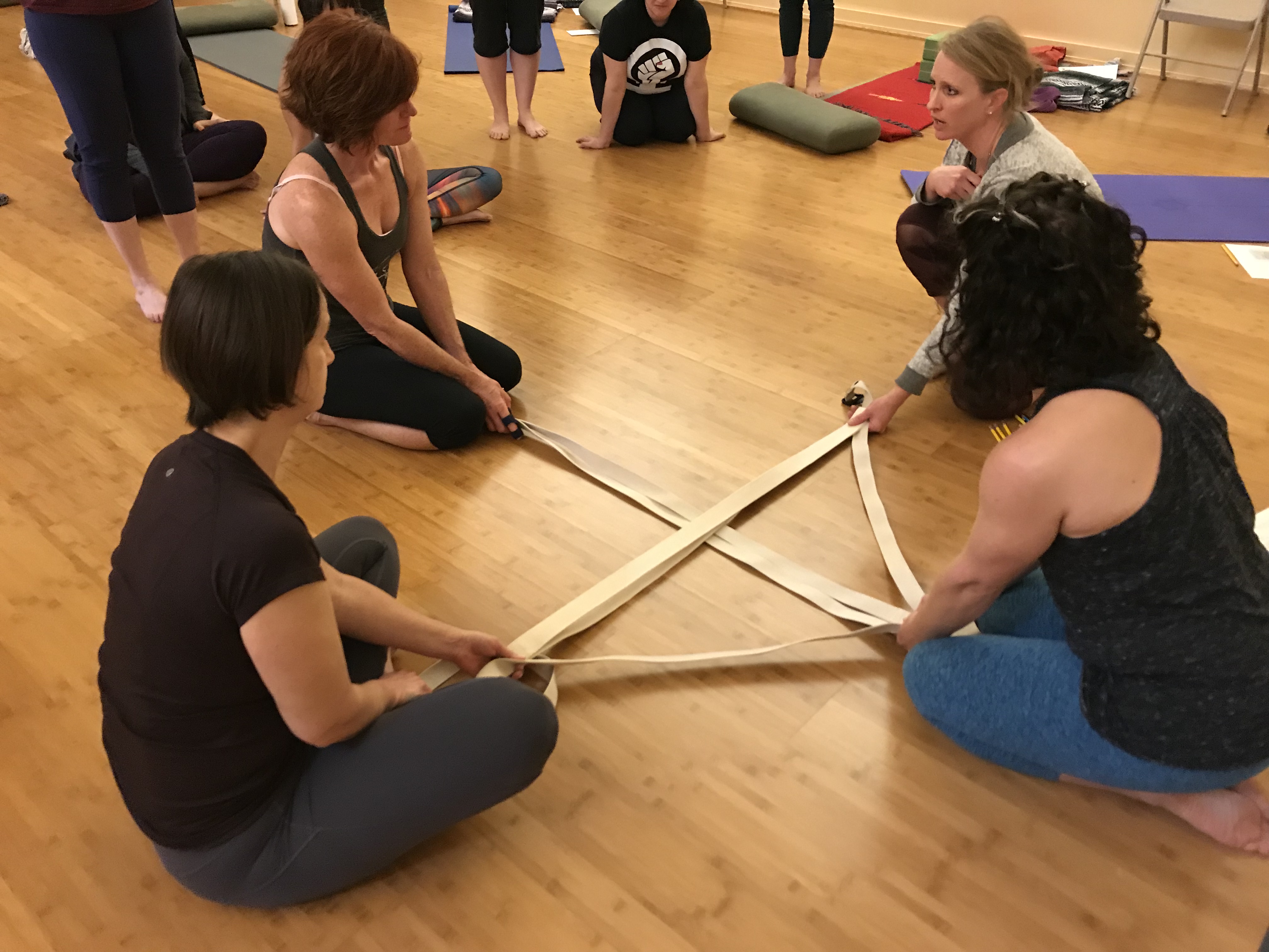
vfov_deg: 49.7
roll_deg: -0.5
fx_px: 1026
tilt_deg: -35.5
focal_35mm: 28
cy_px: 476
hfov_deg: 63.4
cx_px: 634
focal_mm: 3.99
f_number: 1.8
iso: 100
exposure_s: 1/11
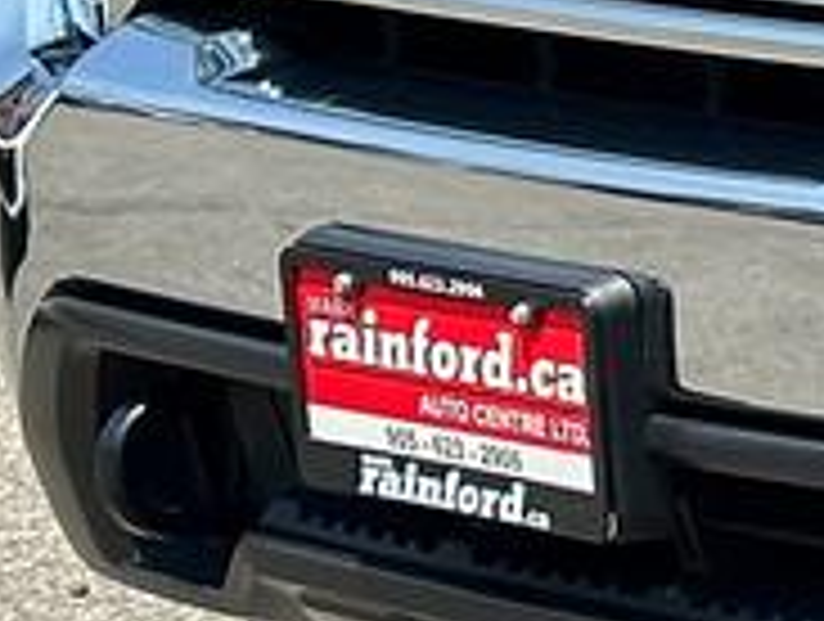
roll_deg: +0.0
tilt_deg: -4.3
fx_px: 7990
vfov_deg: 4.4
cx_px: 2720
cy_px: -279
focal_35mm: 335
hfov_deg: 5.5
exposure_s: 1/2028
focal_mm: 6.86
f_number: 1.78
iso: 64
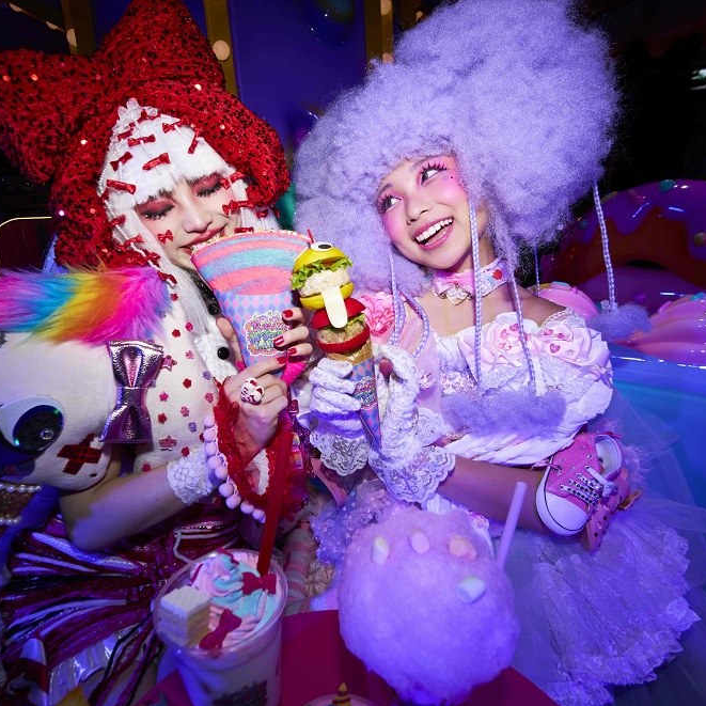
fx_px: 415
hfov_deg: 80.4
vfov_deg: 80.7
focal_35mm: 18
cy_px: 355
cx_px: 314
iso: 200
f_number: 8
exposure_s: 1/200
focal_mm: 14
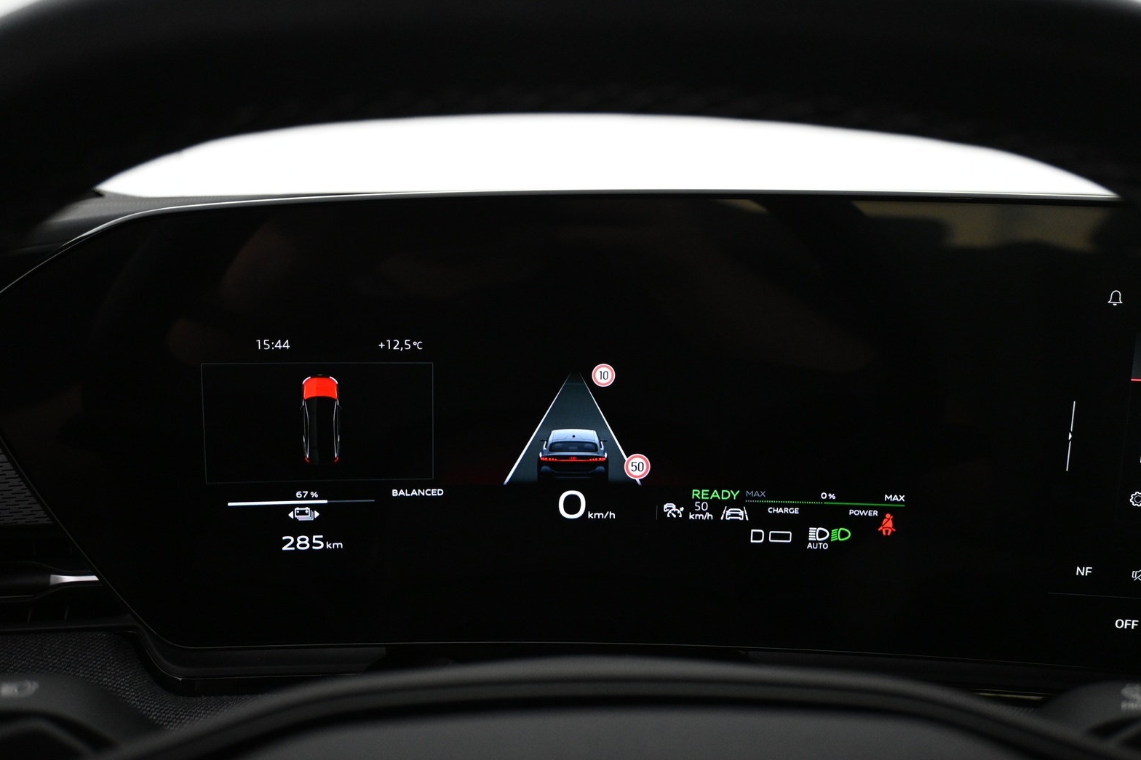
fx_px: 1007
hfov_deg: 59.1
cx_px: 574
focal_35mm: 32
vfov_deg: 41.4
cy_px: 369
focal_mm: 20.5
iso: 1600
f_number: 3.8
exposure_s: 1/40
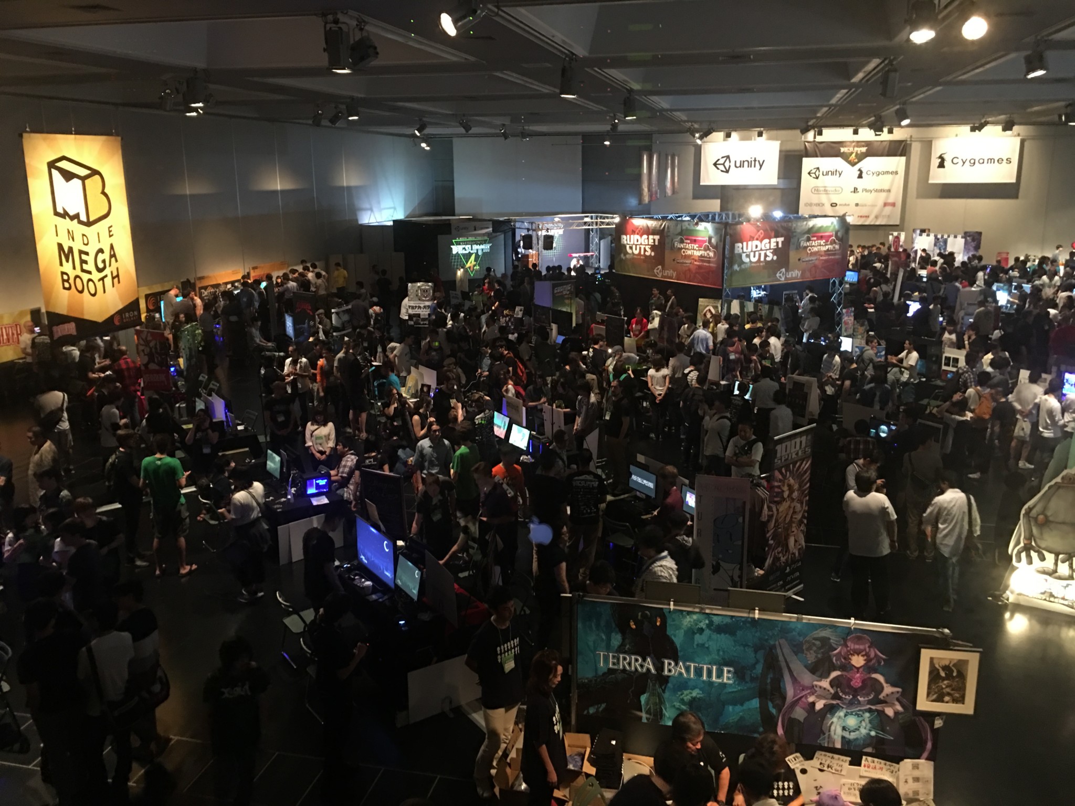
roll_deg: +0.5
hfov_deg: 61.7
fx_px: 901
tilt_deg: -11.4
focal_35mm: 29
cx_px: 538
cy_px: 403
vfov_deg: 48.2
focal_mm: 4.15
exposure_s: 1/4
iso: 64
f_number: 2.2
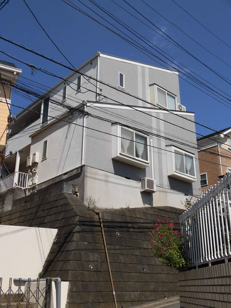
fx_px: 338
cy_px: 154
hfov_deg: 37.7
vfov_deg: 49.0
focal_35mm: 38
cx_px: 116
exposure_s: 1/250
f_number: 9.3
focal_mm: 6.77
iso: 100
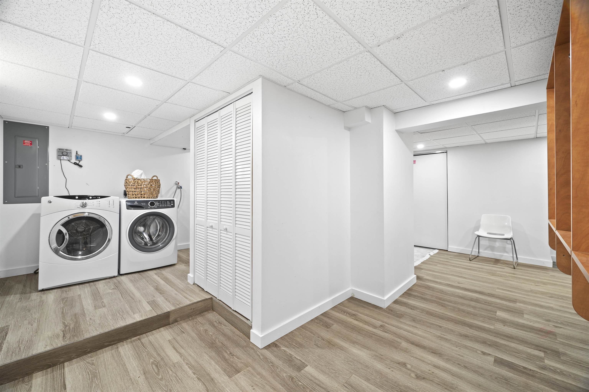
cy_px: 196
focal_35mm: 14
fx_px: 229
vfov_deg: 81.1
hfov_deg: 104.3
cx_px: 294
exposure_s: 1.6
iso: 250
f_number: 7.1
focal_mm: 14
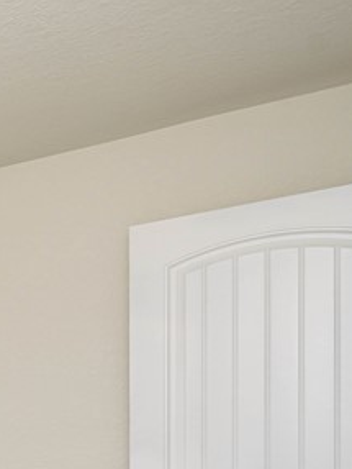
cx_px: -413
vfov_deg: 35.0
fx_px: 690
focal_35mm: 51
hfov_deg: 17.0
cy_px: 434
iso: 200
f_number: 8
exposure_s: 1/80
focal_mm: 14
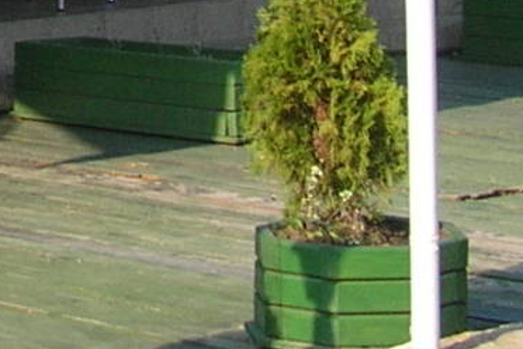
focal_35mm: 200
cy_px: -449
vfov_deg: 6.6
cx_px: -221
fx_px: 2905
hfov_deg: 10.0
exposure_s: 1/498
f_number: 2.8
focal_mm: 5.8
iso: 50
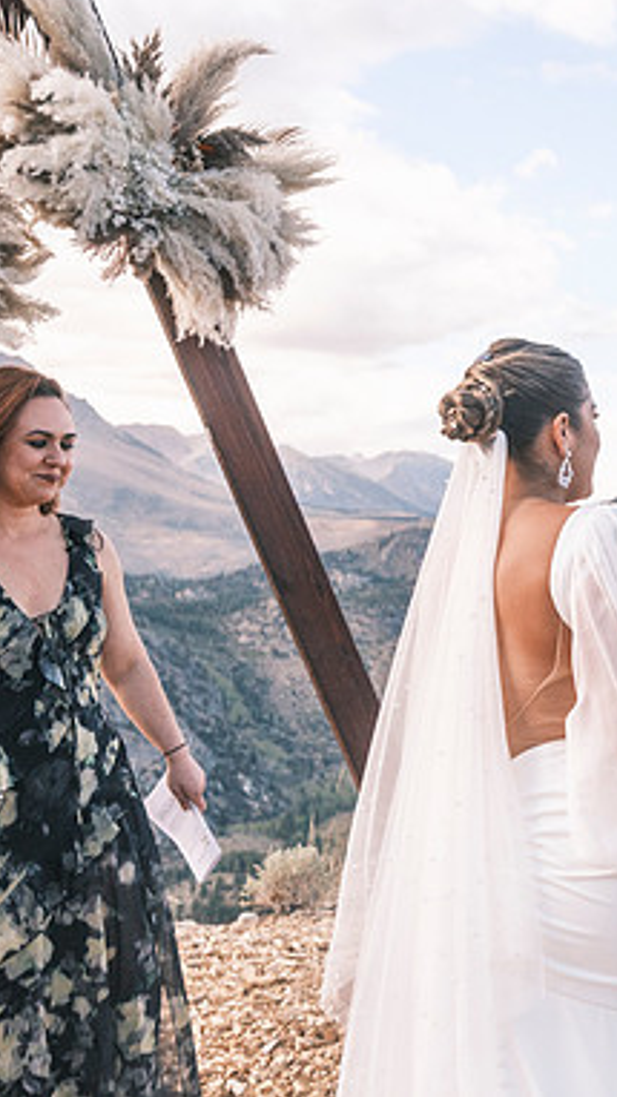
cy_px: 544
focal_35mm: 43
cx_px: 732
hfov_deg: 25.1
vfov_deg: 47.4
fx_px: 1250
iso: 400
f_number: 2.8
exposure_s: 1/3800
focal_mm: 18
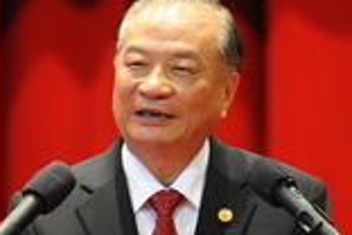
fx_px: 12505
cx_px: 167
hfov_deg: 1.6
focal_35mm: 1279
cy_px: 140
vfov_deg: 1.1
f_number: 5.6
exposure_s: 1/80
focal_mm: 500
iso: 3200
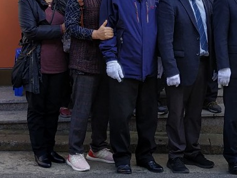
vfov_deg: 17.8
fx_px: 554
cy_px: 4
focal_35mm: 81
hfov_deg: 23.7
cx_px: 198
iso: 250
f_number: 1.9
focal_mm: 3.94
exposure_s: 1/1575
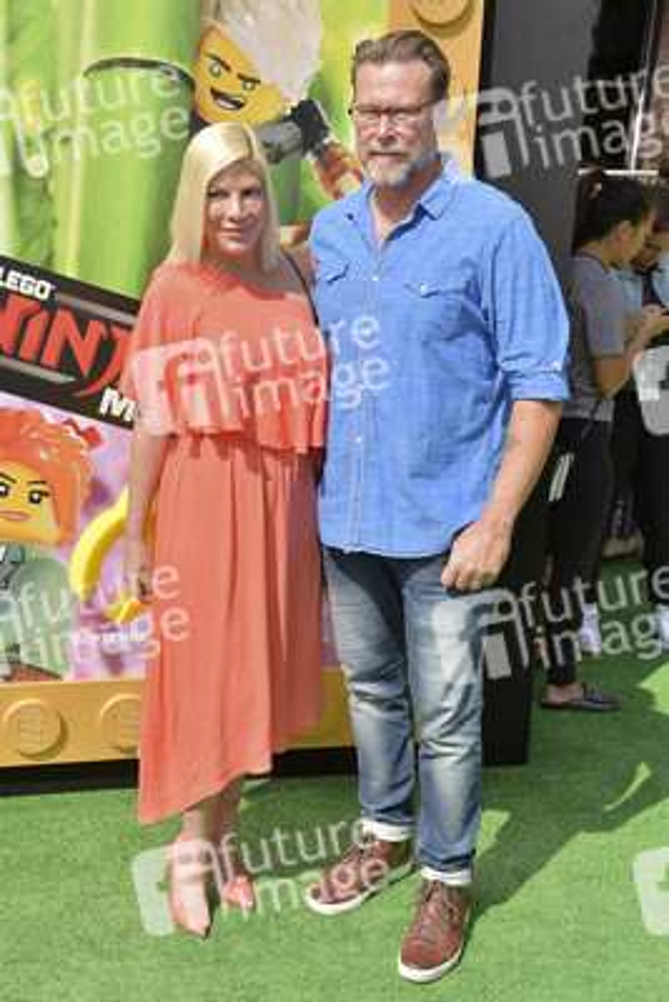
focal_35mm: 44
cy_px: 501
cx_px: 334
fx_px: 1225
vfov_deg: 44.5
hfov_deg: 30.5
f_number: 6.3
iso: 200
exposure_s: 1/320
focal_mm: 44
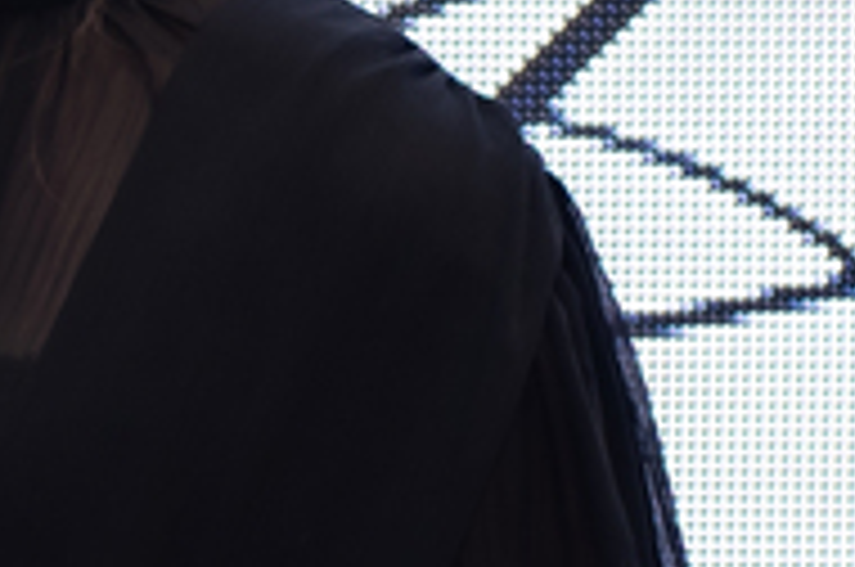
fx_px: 13135
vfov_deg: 2.5
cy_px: 839
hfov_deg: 3.7
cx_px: -752
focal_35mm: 554
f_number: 2.8
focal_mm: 70
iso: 180
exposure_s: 1/125
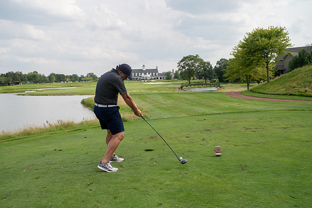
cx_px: 156
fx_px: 339
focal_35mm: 39
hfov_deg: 49.4
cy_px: 104
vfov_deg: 34.2
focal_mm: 39
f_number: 6.3
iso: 250
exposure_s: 1/1000
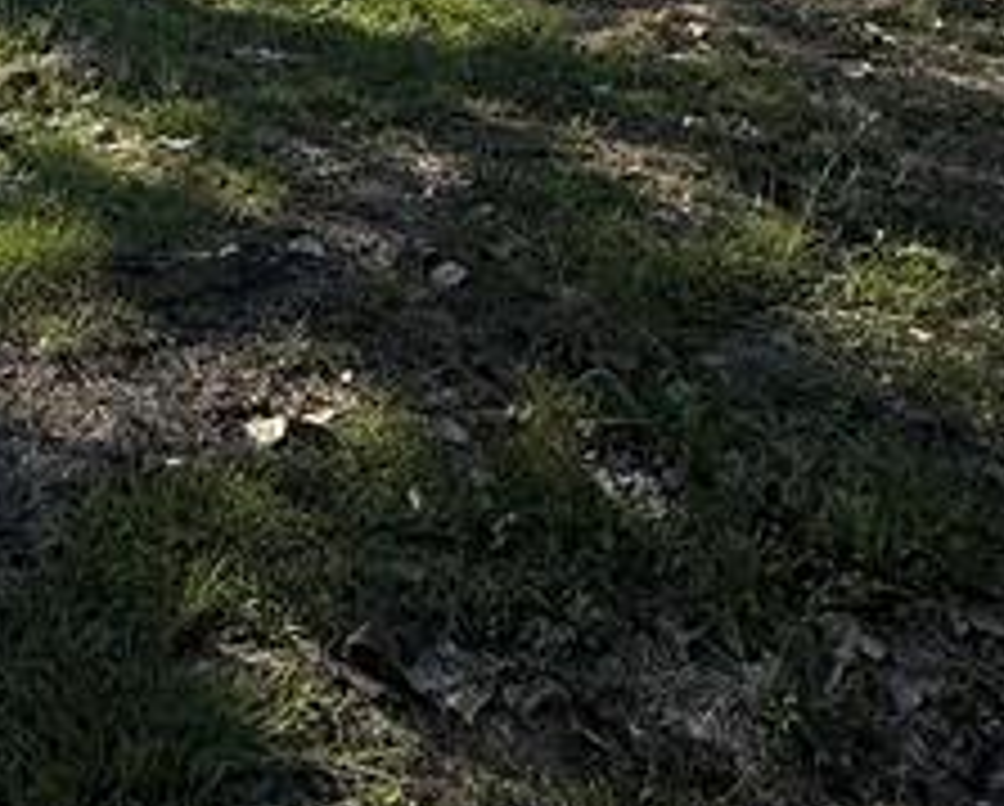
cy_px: -423
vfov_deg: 24.5
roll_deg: -2.5
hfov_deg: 37.9
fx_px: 1398
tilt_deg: +2.9
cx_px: 185
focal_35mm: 47
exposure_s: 1/2320
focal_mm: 2.22
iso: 50
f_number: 2.2
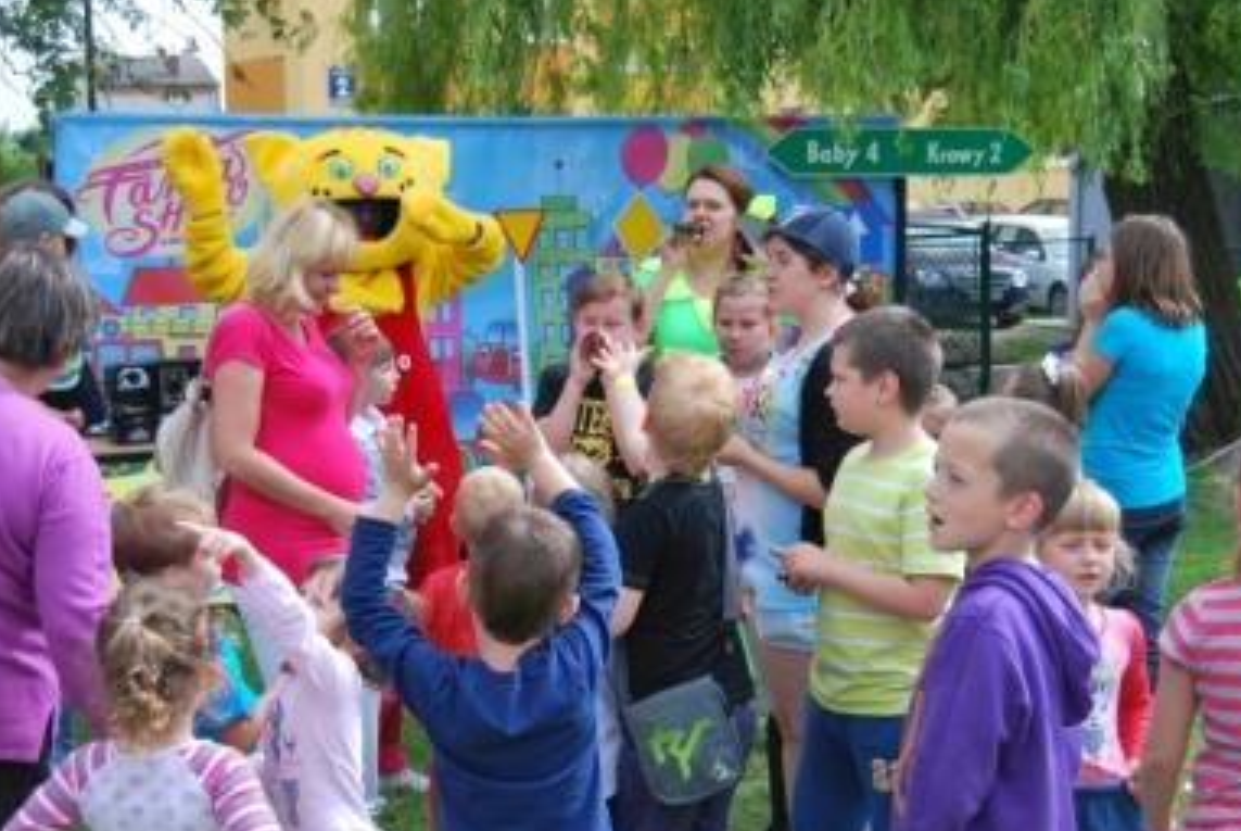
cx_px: 541
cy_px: 507
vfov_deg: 21.6
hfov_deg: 31.8
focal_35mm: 63
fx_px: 2174
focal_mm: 32
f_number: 4.5
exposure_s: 1/500
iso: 220
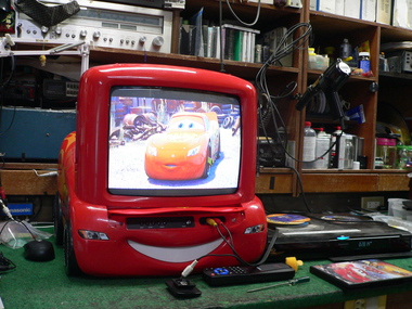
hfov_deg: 51.4
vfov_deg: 39.7
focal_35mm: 36
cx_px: 206
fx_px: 428
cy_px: 154
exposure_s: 1/25
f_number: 2.8
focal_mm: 6
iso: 200
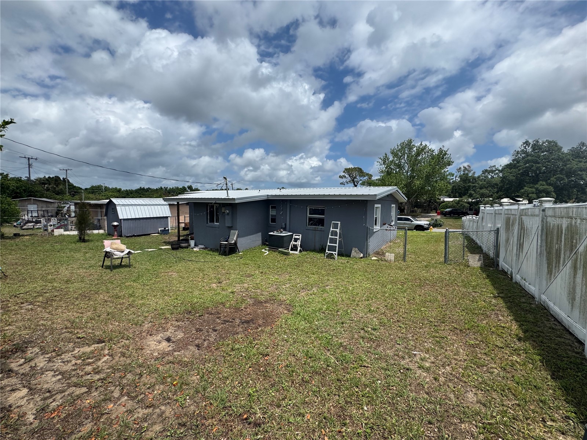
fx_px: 237
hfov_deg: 102.1
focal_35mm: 14
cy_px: 220
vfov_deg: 85.7
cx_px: 294
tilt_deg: -5.0
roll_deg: -0.6
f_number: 2.2
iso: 50
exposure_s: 1/3247
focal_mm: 2.22
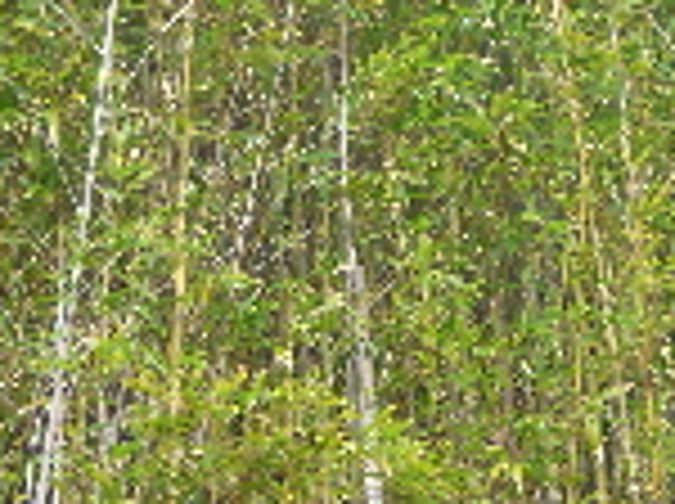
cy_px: 25
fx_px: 2862
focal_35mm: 147
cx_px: 364
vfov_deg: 10.0
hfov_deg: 13.5
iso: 250
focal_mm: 7.9
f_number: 3.3
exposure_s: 1/80
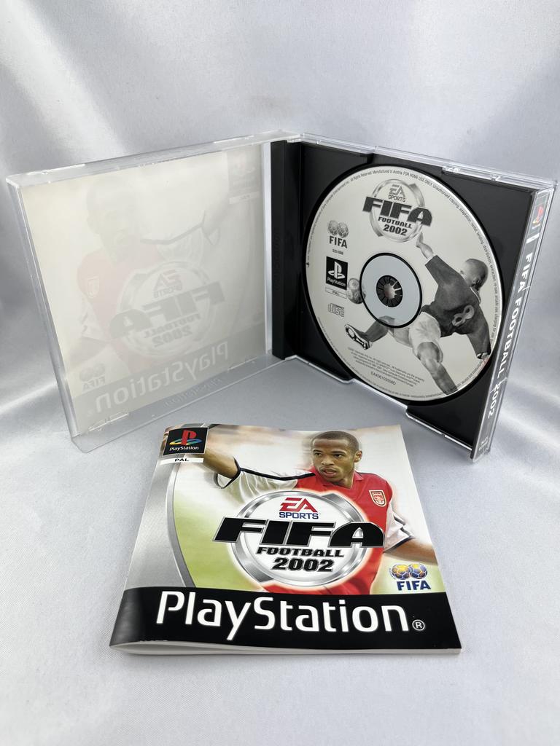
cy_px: 373
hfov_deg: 53.1
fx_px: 561
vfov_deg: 67.3
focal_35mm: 26
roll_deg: -0.4
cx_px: 280
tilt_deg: -33.3
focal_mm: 5.1
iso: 50
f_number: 1.6
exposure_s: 1/388
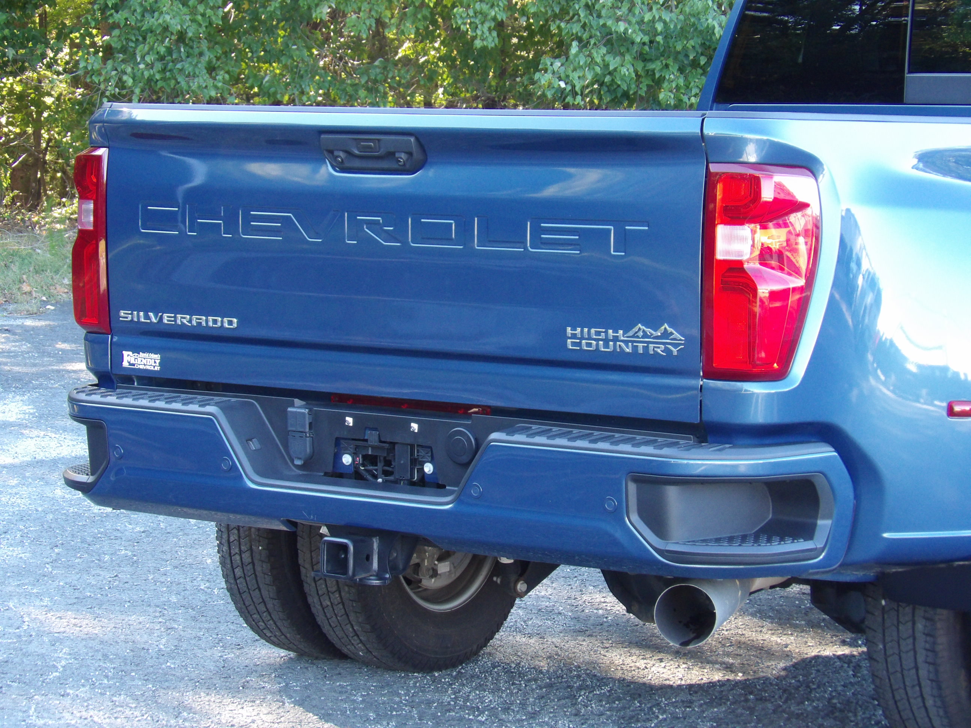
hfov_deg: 19.3
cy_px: 364
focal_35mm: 102
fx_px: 2861
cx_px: 486
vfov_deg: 14.5
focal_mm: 18.2
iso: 332
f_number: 4.2
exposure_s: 1/50
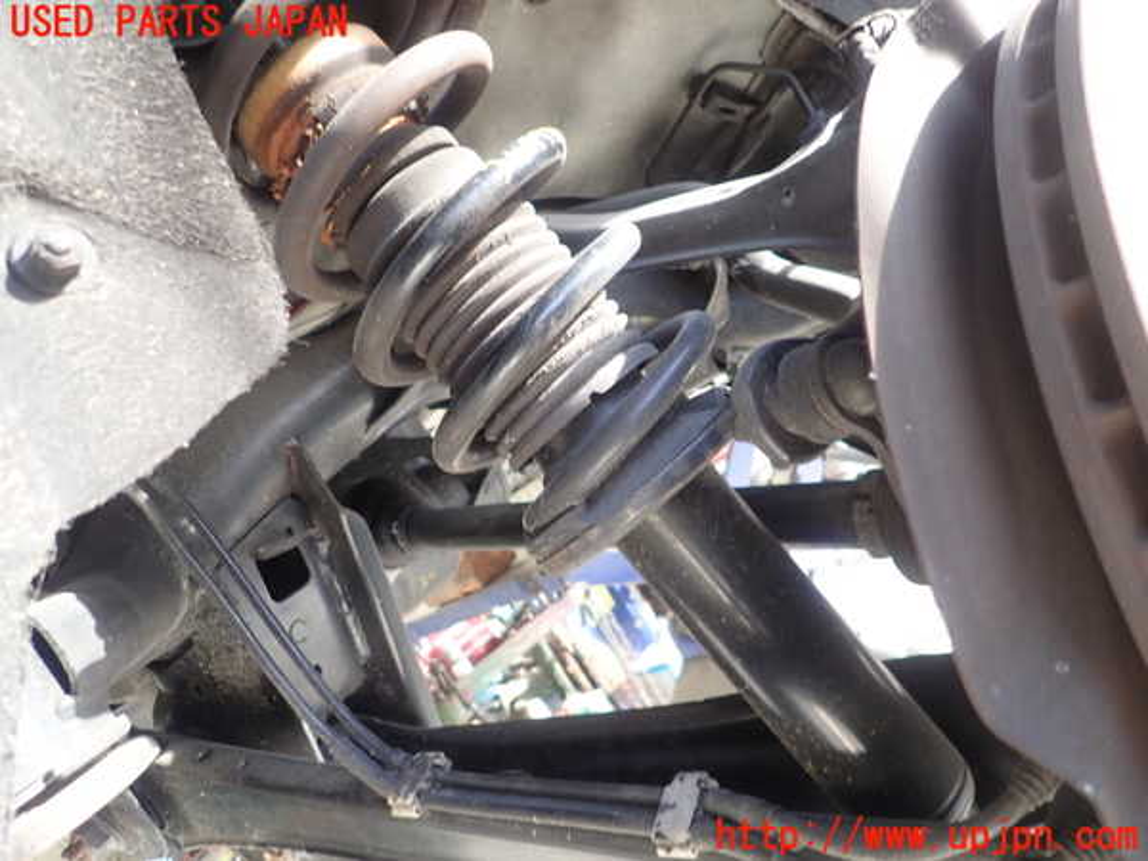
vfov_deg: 54.9
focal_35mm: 25
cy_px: 430
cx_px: 574
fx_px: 829
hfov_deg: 69.4
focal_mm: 4.5
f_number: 2
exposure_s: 1/40
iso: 200
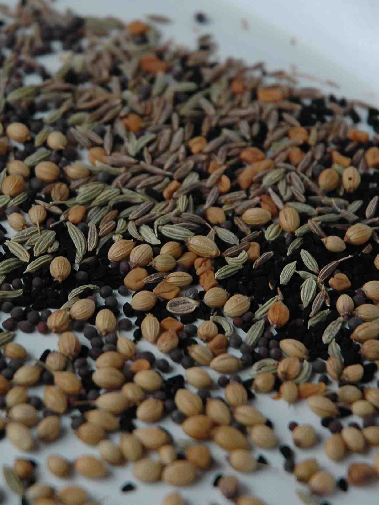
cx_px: 142
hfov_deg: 8.0
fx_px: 2701
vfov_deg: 10.7
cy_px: 241
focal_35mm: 185
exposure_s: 1/125
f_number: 4.5
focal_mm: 70
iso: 400
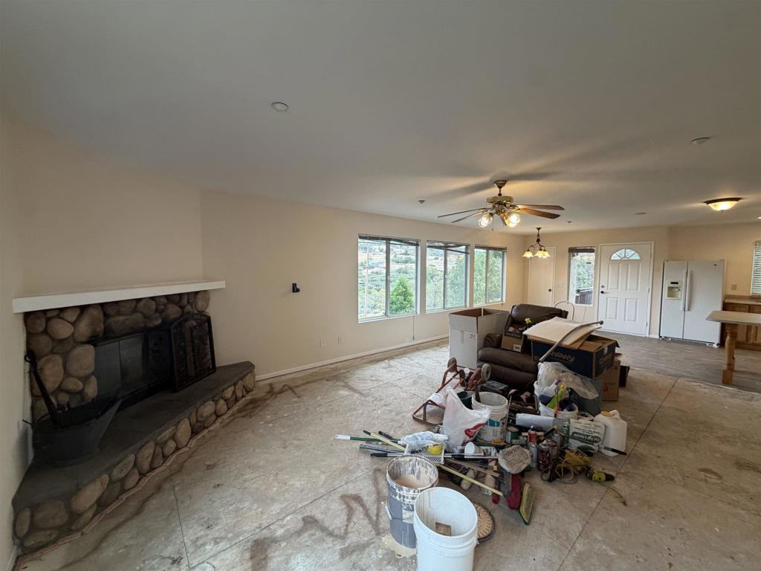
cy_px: 286
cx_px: 380
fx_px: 308
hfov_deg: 102.1
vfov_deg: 85.7
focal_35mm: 14
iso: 200
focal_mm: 2.22
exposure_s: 1/120
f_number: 2.2
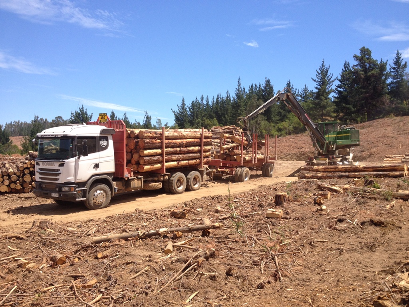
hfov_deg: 52.6
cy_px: 154
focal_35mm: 35
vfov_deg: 40.7
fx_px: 414
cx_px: 204
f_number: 2.4
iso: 50
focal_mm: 4.28
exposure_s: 1/1346
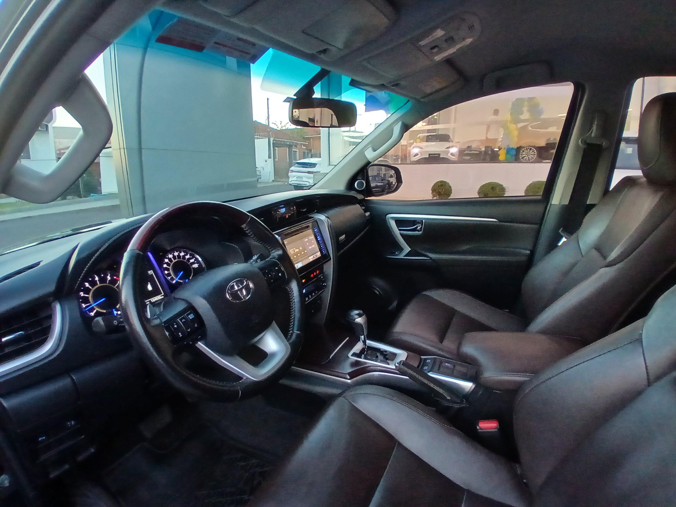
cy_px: 254
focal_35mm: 17
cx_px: 338
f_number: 2.2
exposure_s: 1/30
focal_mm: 1.4
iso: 200
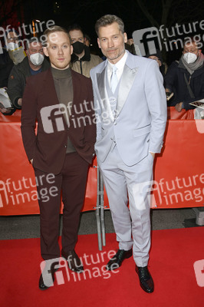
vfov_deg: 55.8
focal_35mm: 34
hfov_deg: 38.8
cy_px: 154
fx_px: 289
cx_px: 102
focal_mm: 34
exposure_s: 1/250
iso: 640
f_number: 5.6
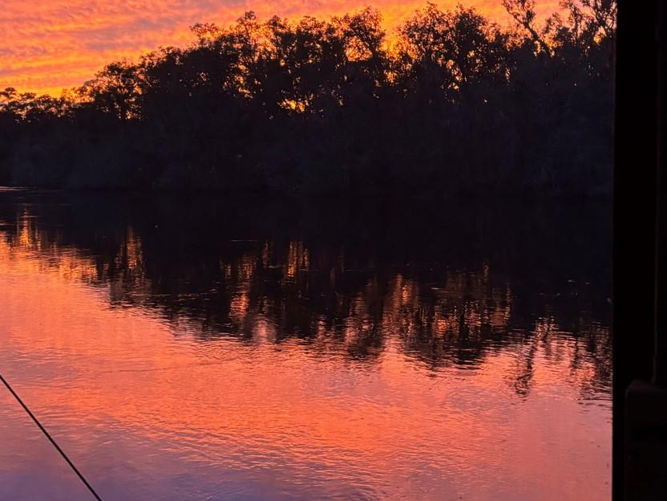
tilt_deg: -2.6
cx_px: 475
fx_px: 963
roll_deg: -0.4
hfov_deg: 37.5
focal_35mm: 50
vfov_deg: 29.0
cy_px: 177
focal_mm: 5.96
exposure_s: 1/60
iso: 320
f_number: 1.6
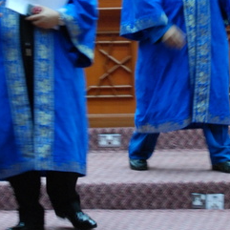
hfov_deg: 7.4
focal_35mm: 237
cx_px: 171
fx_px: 1782
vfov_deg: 7.4
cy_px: 35
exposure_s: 1/20
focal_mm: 70
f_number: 4.5
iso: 1250
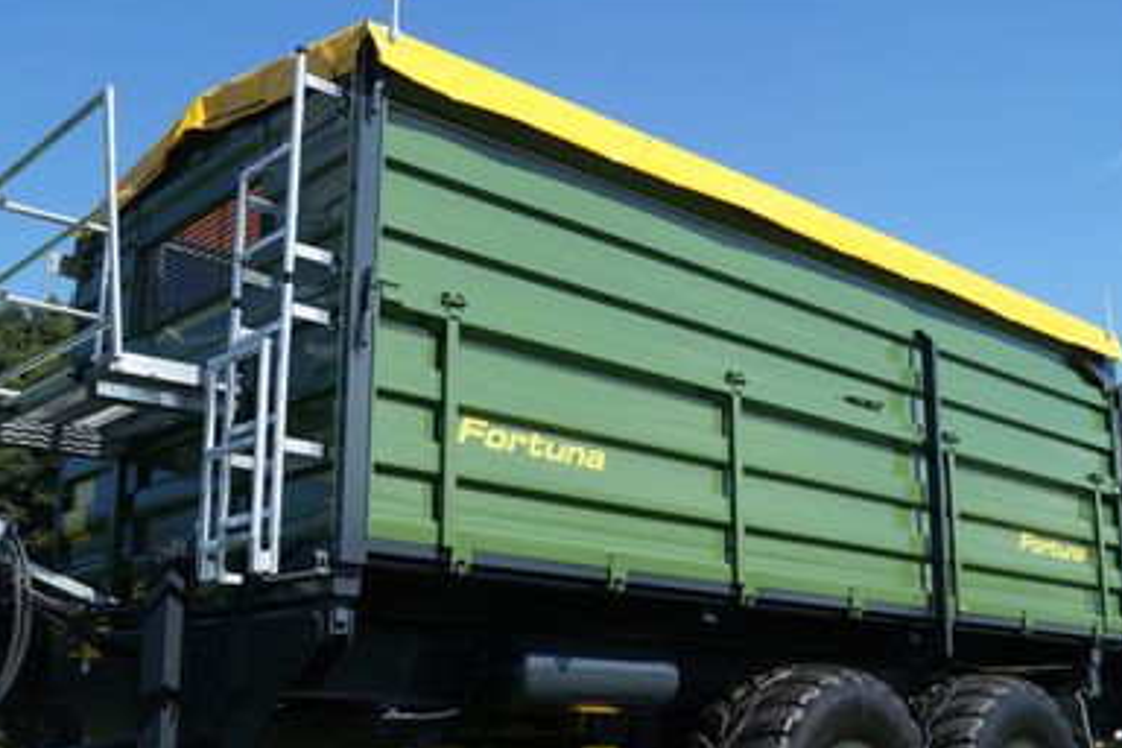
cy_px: 466
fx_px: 1340
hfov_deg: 45.4
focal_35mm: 43
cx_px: 541
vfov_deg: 31.1
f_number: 6.3
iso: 100
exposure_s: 1/320
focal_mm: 22
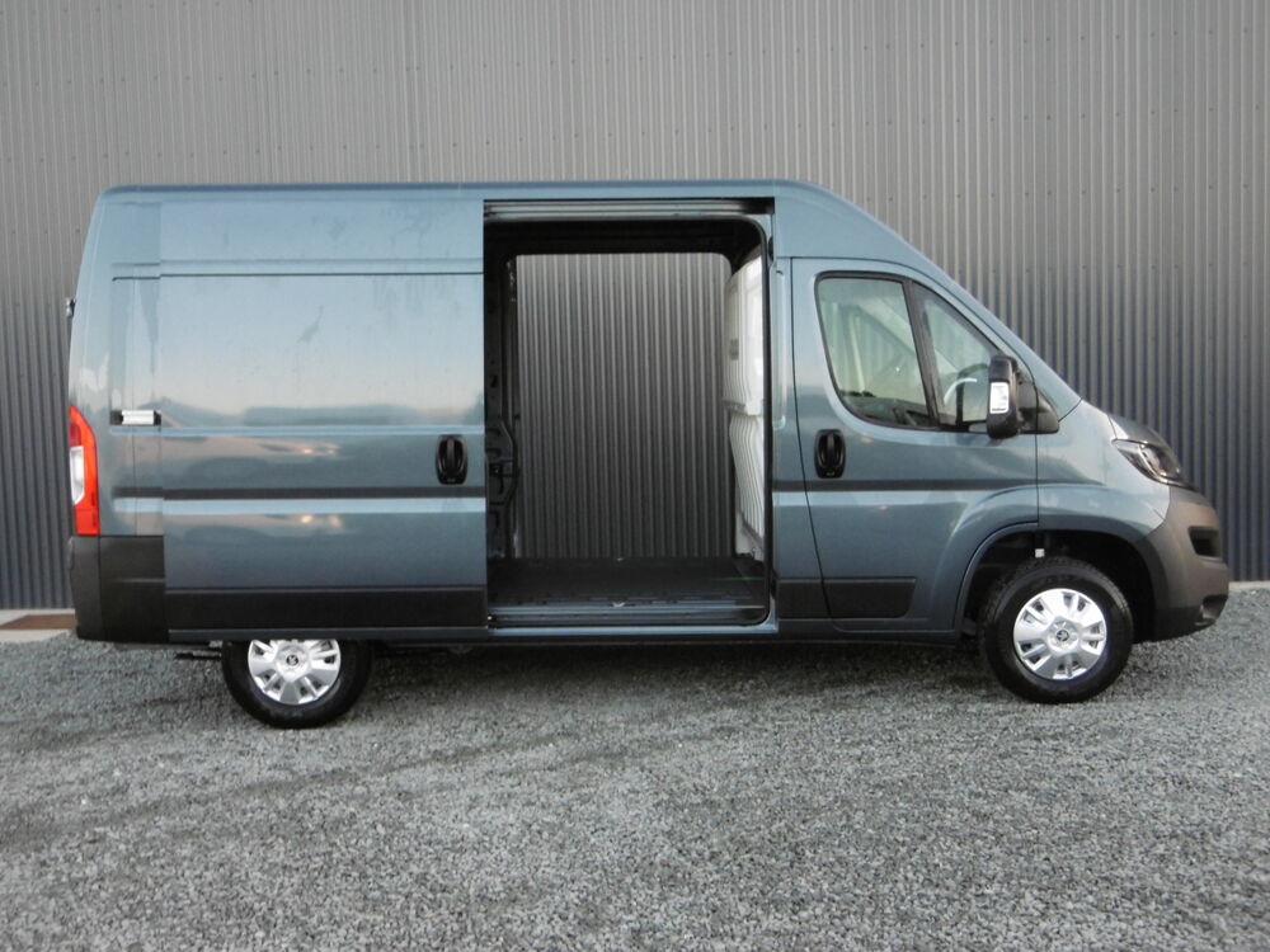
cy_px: 476
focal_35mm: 38
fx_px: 1394
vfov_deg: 37.7
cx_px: 635
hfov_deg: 49.0
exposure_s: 1/60
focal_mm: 6.8
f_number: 3.7
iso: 250
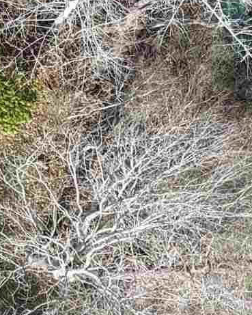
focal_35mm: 156
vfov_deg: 12.1
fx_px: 1454
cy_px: -74
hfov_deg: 8.7
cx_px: -411
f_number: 1.8
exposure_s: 1/1000
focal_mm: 8.67
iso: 100
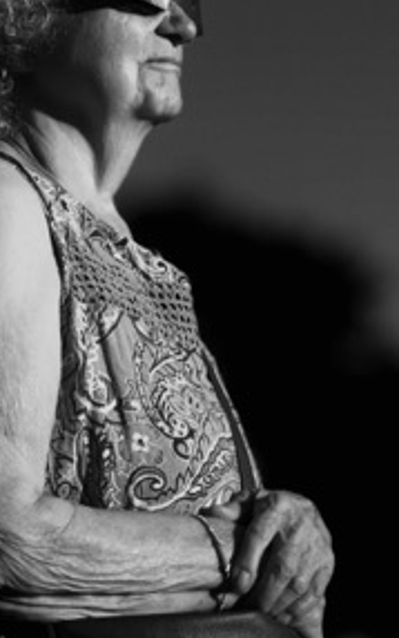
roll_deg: -0.1
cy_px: 18
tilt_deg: +14.7
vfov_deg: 16.0
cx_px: 87
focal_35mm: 128
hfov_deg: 10.2
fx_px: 2225
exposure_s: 1/3817
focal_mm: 6.76
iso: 64
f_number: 1.78
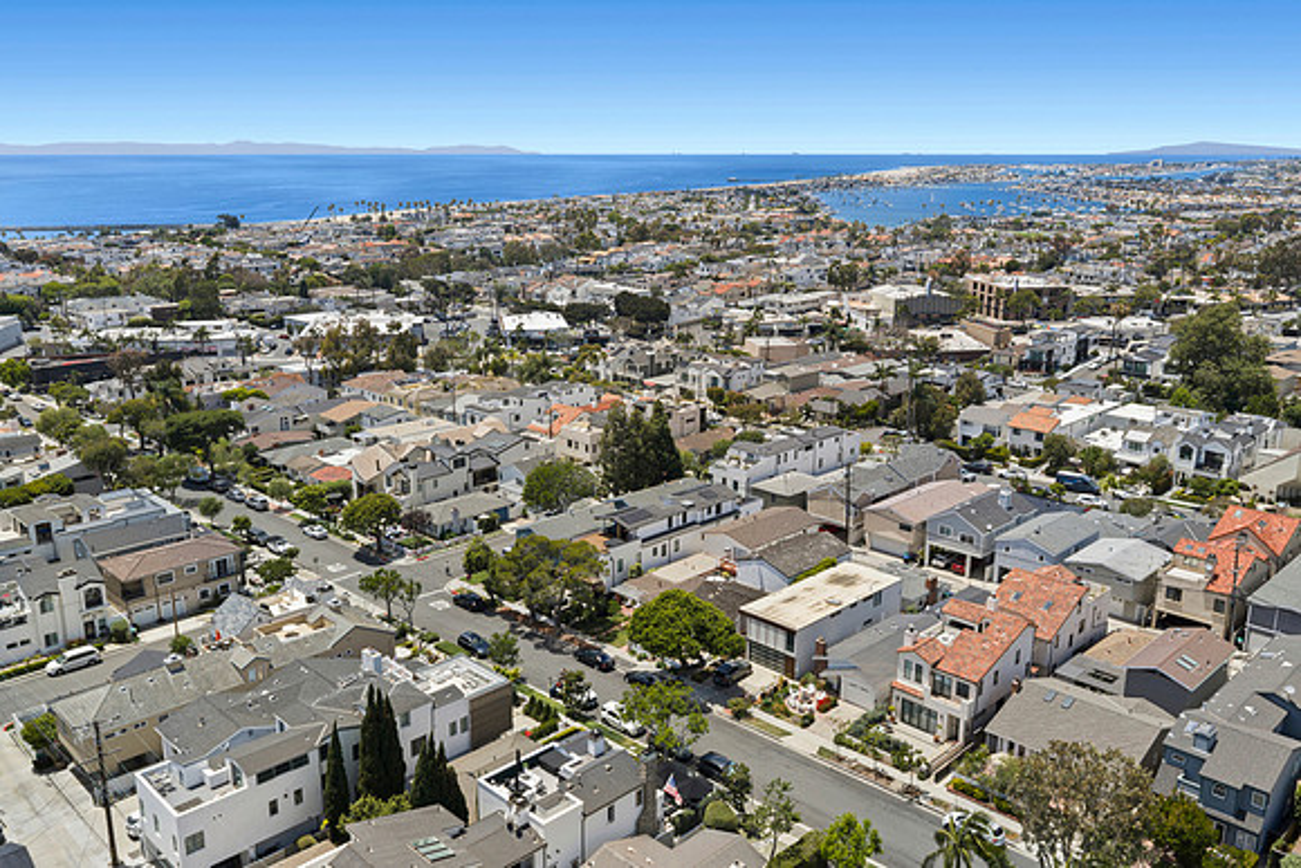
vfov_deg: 46.4
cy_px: 434
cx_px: 650
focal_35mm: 28
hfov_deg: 65.5
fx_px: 1012
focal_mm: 14.45
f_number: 9
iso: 160
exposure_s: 1/120
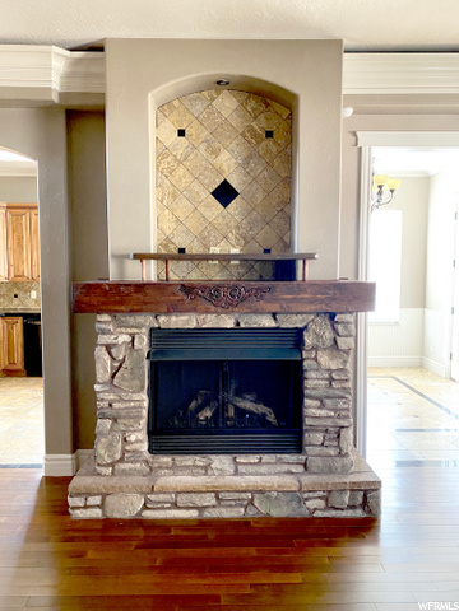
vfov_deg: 67.3
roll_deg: -0.6
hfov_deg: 53.1
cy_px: 306
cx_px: 230
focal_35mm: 26
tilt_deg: -2.9
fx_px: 460
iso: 500
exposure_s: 1/60
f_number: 1.8
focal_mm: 4.25
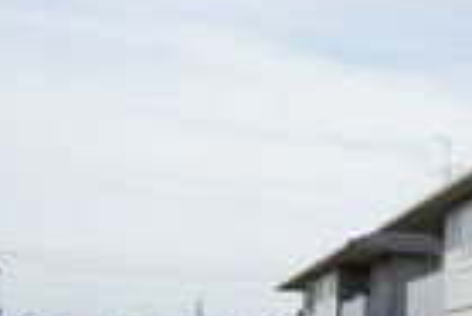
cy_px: 326
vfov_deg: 19.2
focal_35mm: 69
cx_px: 642
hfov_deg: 24.7
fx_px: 906
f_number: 14
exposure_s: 1/100
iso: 100
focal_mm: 16
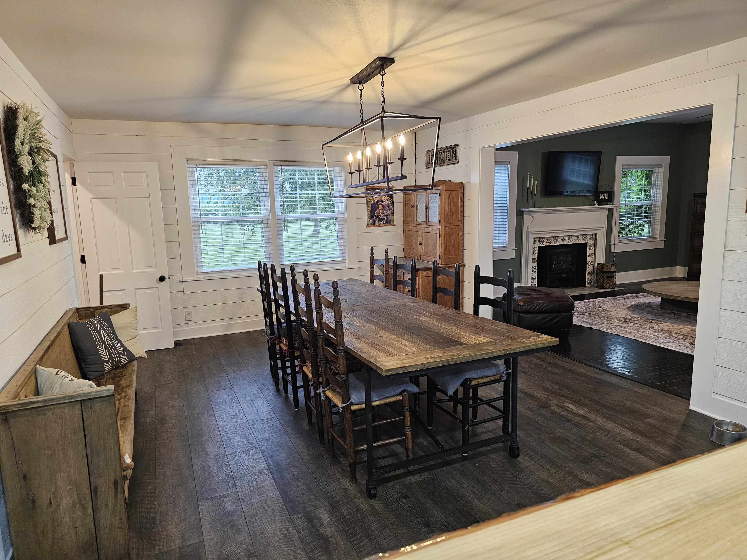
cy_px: 280
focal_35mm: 23
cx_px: 374
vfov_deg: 58.9
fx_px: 496
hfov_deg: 73.9
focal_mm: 6.3
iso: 640
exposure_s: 1/120
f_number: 1.7
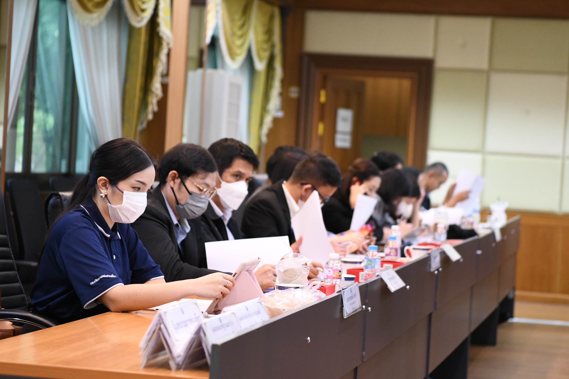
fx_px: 1659
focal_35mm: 105
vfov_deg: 13.0
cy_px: 190
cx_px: 284
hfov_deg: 19.5
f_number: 2.8
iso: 2000
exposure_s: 1/125
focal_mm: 70
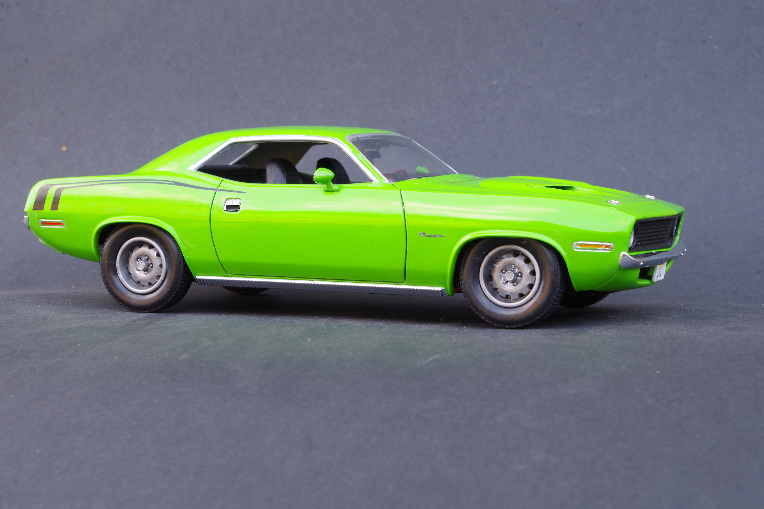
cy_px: 254
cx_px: 382
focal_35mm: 72
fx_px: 1528
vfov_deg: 18.9
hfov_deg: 28.1
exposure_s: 1/4
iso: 100
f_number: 16
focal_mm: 47.5
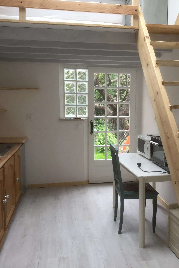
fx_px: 246
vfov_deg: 57.2
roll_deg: +0.1
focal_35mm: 33
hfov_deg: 39.9
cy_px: 132
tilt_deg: -7.7
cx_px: 102
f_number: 2.4
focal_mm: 3.3
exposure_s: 1/100
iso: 32
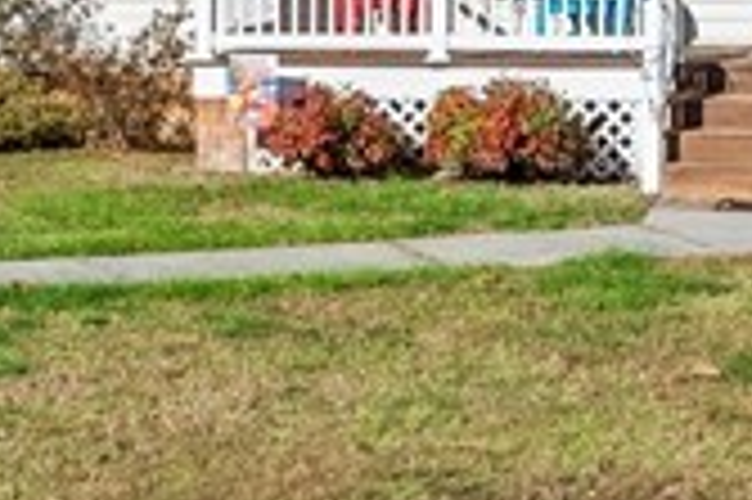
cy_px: -104
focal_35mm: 130
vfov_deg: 10.4
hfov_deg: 15.2
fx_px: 2713
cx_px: 912
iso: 800
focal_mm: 20
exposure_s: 1/160
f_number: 8
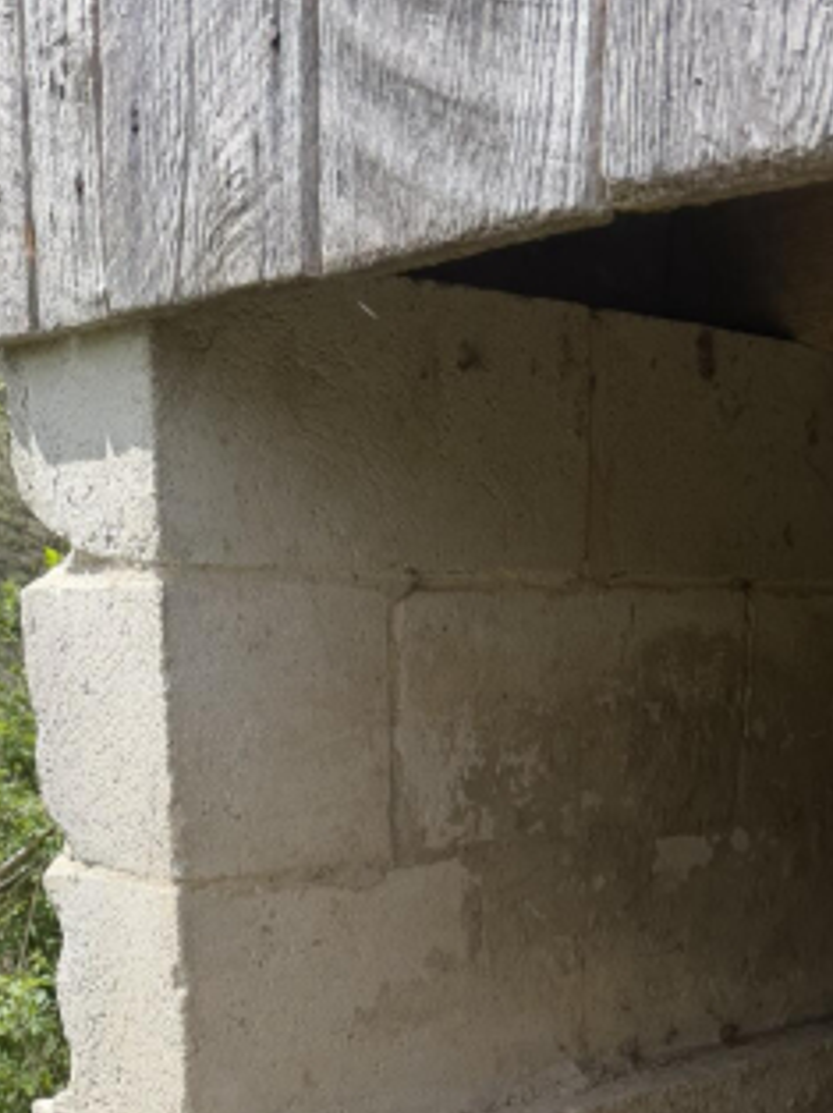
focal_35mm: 51
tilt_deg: -17.0
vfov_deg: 34.6
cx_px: 404
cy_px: 1079
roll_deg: -0.5
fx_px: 1639
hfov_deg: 28.5
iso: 80
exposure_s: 1/2110
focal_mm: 6.76
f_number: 1.78
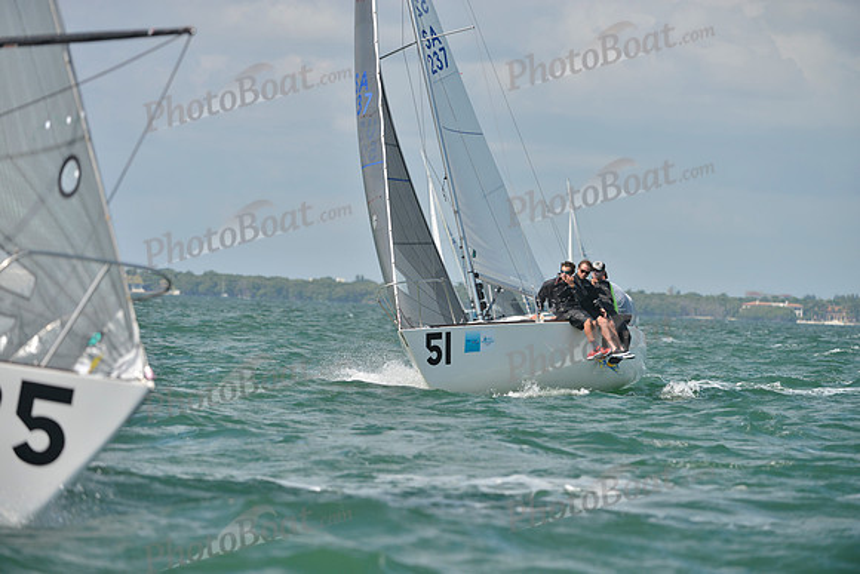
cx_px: 430
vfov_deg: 5.1
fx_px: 6451
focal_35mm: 270
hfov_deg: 7.6
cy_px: 287
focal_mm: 270
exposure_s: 1/1250
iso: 200
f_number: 6.3
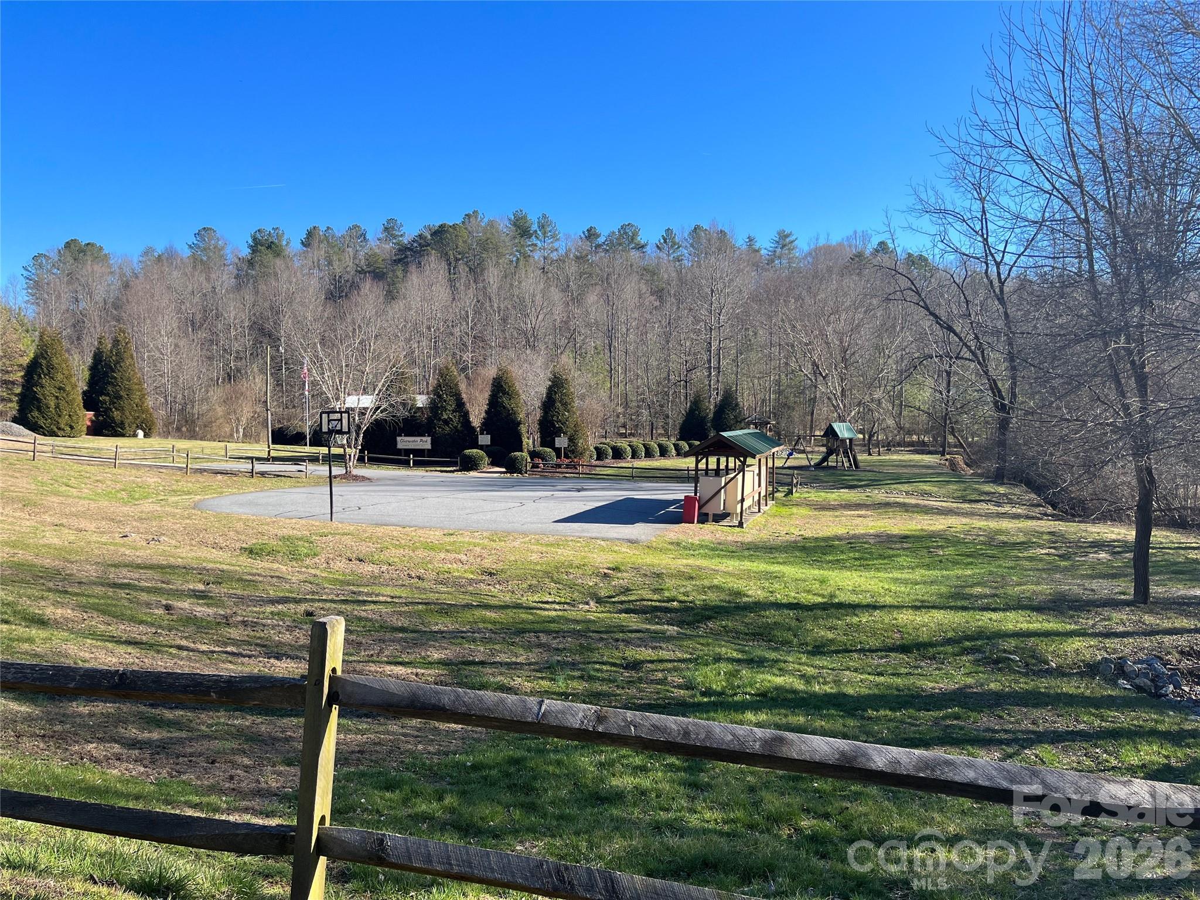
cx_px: 600
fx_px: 901
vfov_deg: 53.1
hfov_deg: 67.3
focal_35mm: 26
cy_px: 450
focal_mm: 5.1
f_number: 1.6
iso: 50
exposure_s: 1/1623
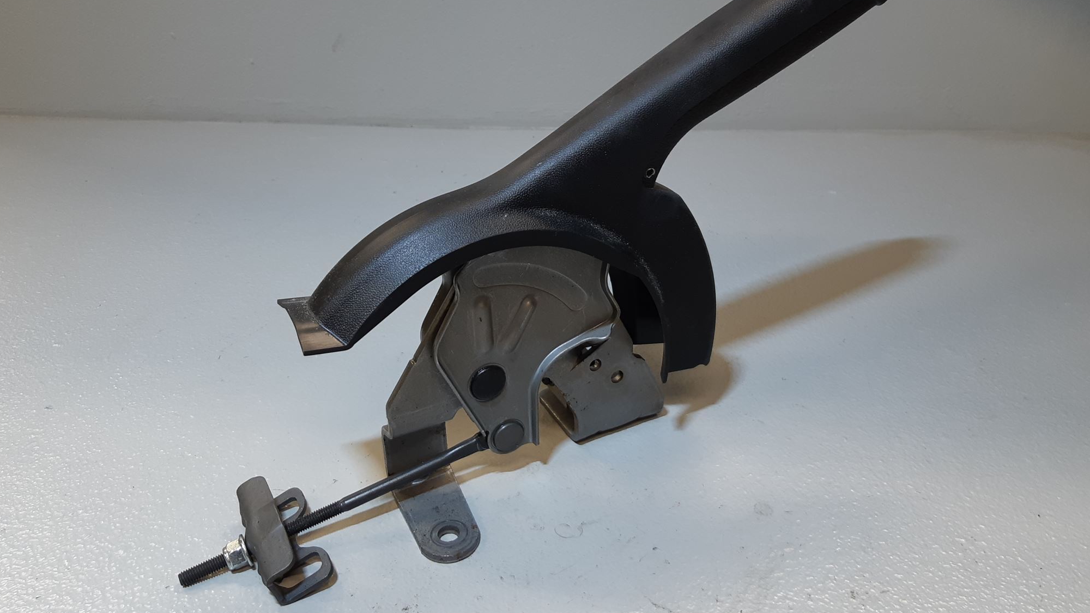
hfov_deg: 66.1
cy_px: 254
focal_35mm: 29
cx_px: 550
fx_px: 838
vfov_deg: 40.1
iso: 50
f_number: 1.7
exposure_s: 1/50
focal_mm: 3.93
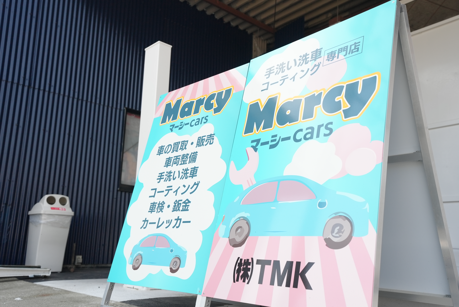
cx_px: 230
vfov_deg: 37.9
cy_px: 154
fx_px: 446
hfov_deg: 54.4
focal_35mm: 35
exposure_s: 1/1600
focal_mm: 35
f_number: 4
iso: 800
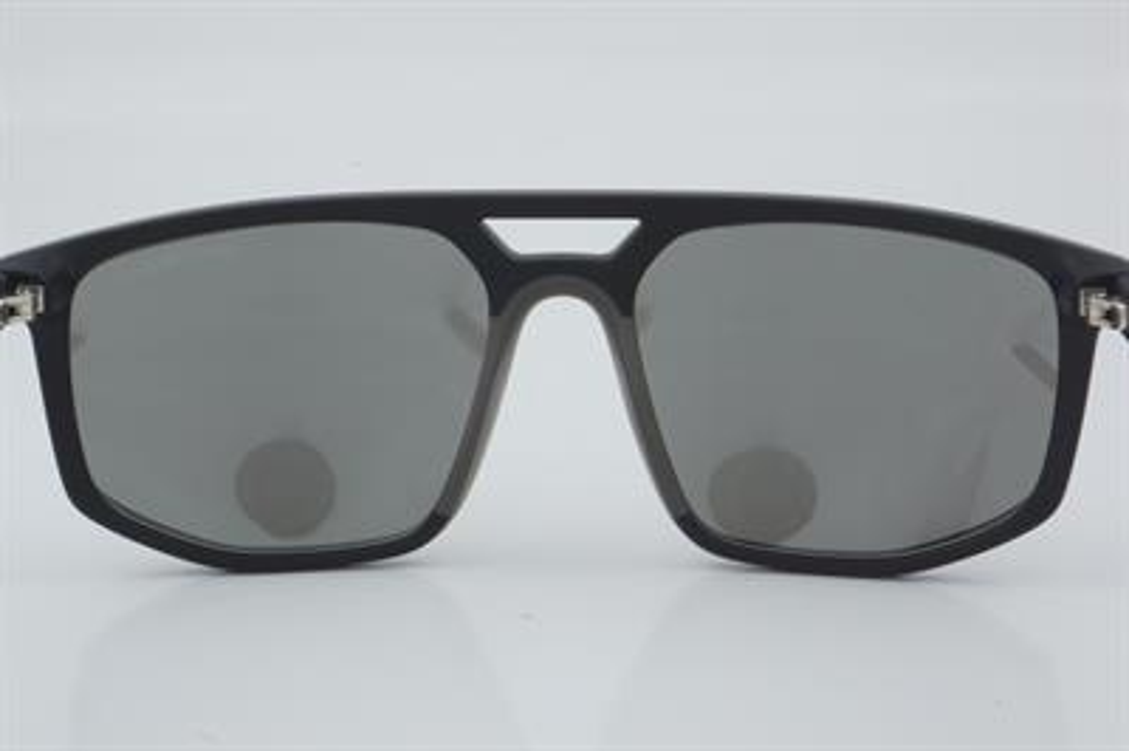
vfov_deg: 18.2
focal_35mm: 75
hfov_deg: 27.0
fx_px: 2350
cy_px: 376
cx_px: 564
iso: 100
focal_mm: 50
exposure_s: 1/3
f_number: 32
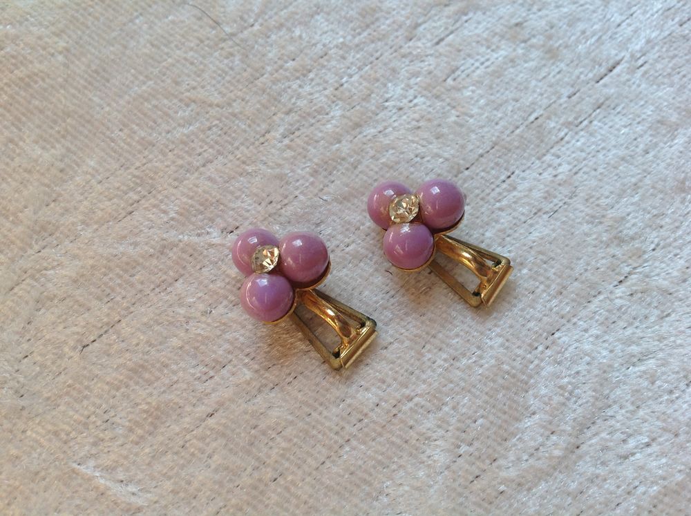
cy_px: 258
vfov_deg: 40.6
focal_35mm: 35
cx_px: 346
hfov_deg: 52.7
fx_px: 698
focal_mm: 4.28
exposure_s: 1/149
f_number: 2.4
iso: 50
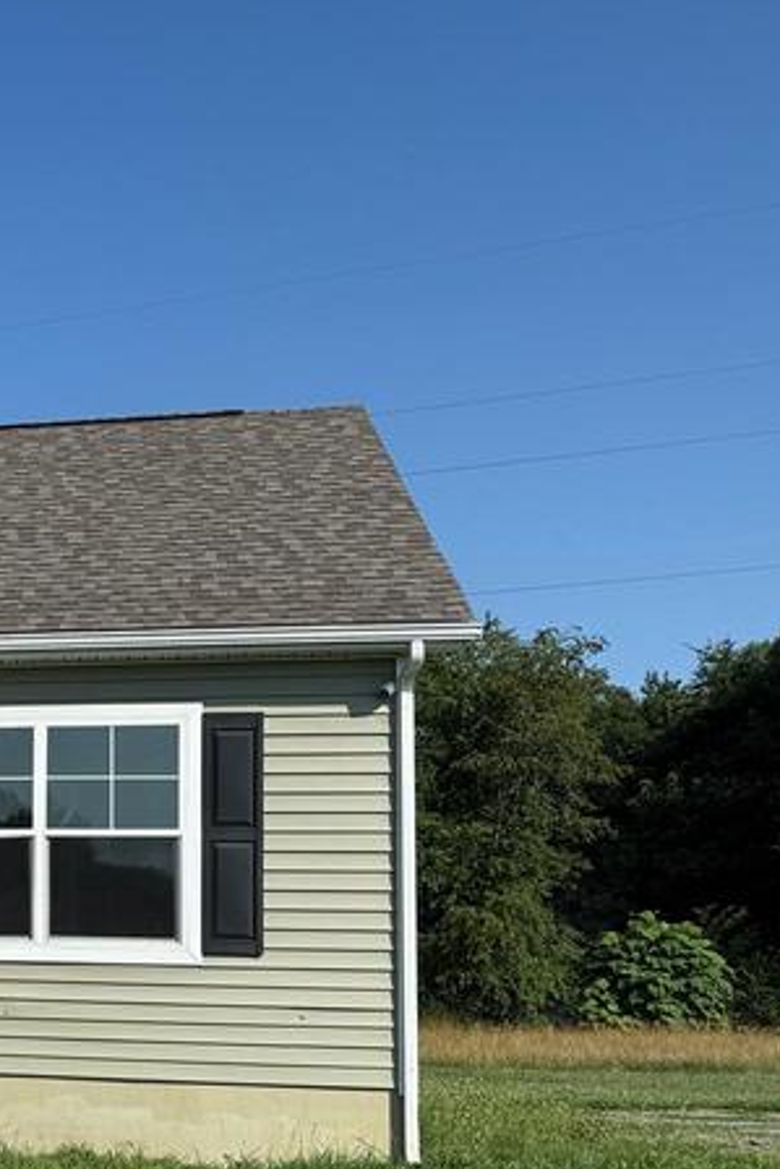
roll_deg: -1.7
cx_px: -399
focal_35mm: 57
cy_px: 827
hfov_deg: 20.3
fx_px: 1851
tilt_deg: +4.3
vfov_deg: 34.5
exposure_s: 1/6173
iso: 80
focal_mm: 6.76
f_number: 1.78
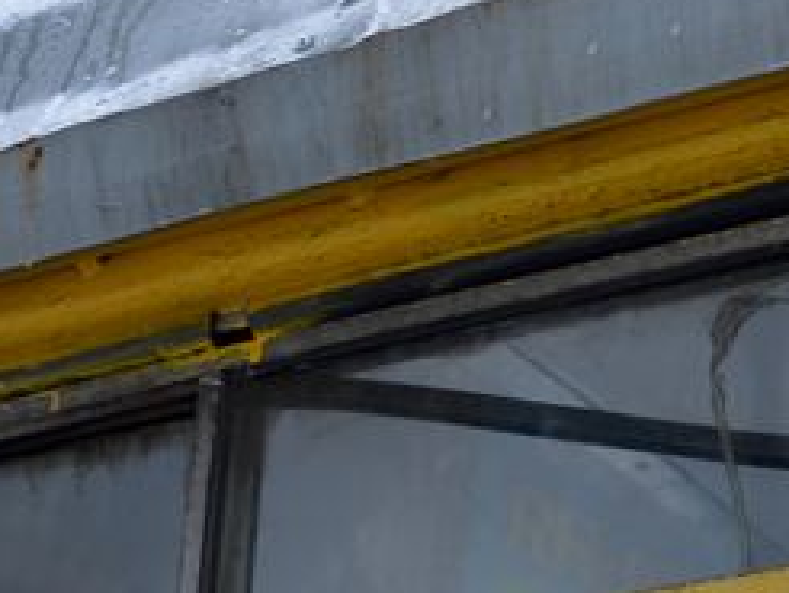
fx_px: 2989
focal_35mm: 131
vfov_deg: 11.1
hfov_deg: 14.6
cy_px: 723
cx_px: 911
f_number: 5.6
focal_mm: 32
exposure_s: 1/60
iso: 200
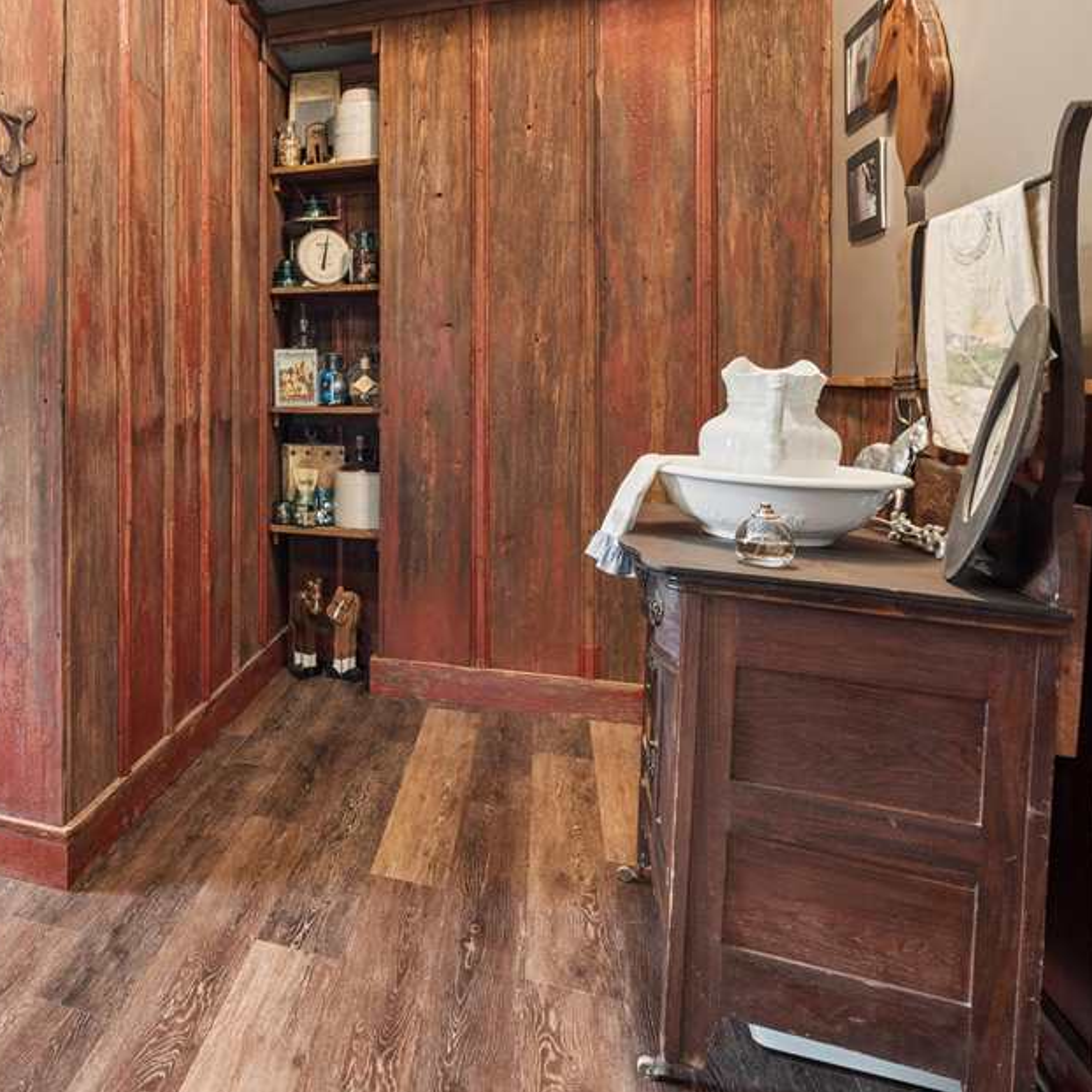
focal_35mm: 28
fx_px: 999
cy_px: 380
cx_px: 33
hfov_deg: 48.6
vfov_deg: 56.3
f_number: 9
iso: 400
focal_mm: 16
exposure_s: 1/1.25
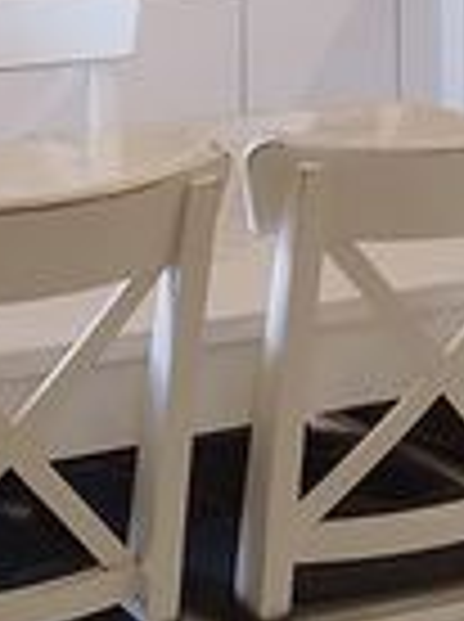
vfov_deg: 11.1
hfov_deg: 8.5
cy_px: -220
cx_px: 248
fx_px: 3119
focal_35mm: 174
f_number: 1.89
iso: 170
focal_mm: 5.89
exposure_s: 1/50
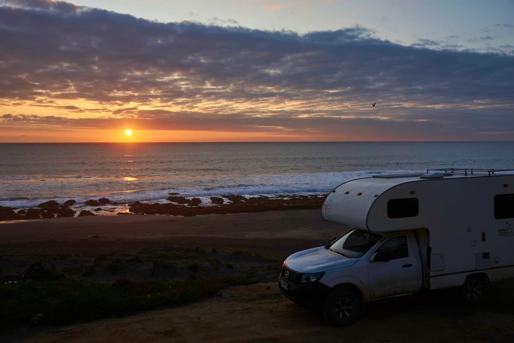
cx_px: 257
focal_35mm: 30
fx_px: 428
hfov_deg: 61.9
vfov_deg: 43.6
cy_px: 172
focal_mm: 30
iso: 100
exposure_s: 1/80
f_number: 6.3
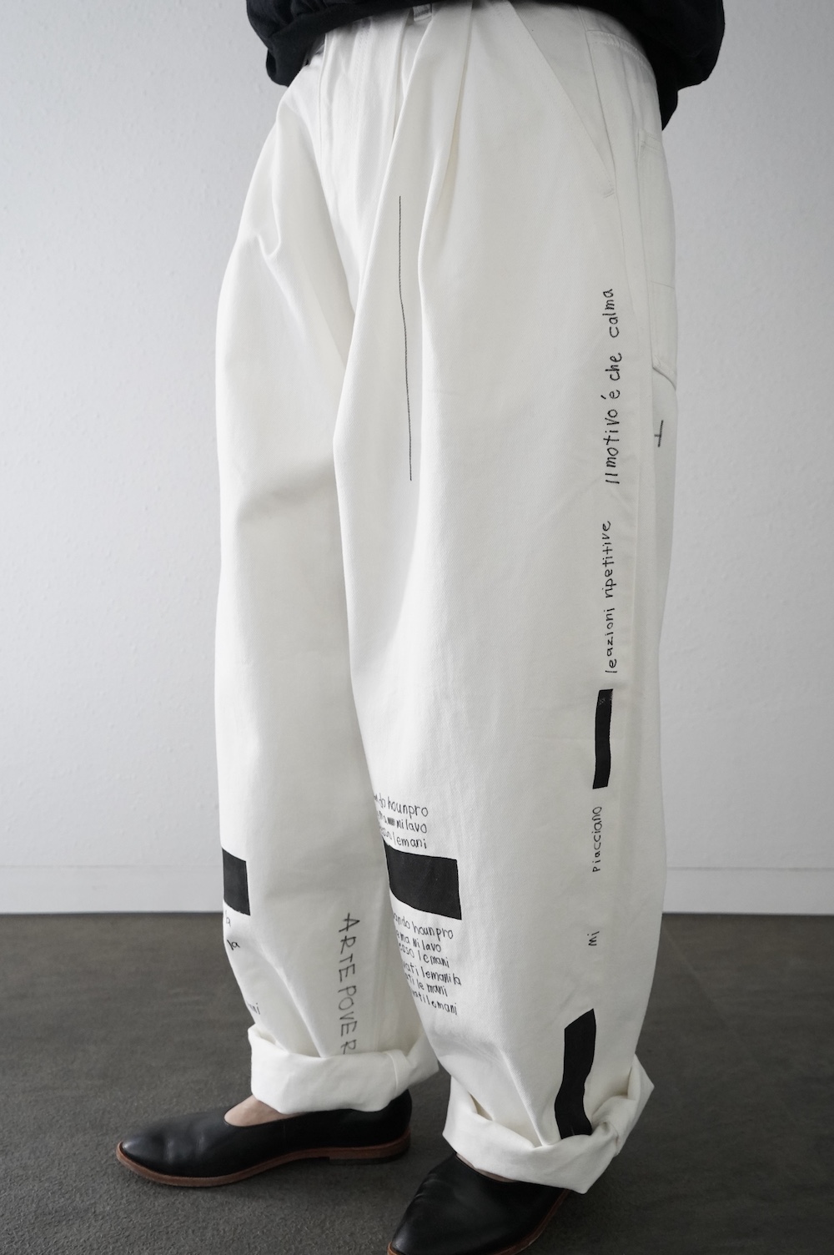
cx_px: 417
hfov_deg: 43.5
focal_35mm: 30
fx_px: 1044
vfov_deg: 62.0
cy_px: 628
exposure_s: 1/200
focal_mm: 30
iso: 5000
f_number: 5.6
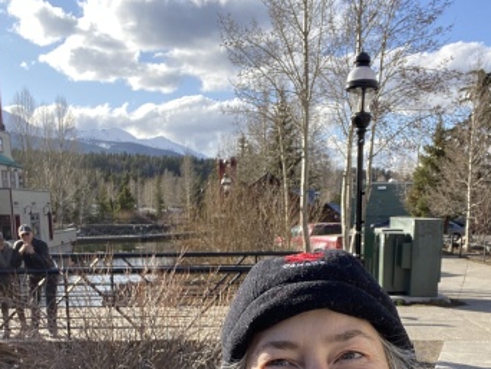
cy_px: 319
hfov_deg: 43.8
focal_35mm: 43
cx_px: 268
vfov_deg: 32.3
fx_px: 610
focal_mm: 2.71
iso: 25
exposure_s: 1/322
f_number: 2.2
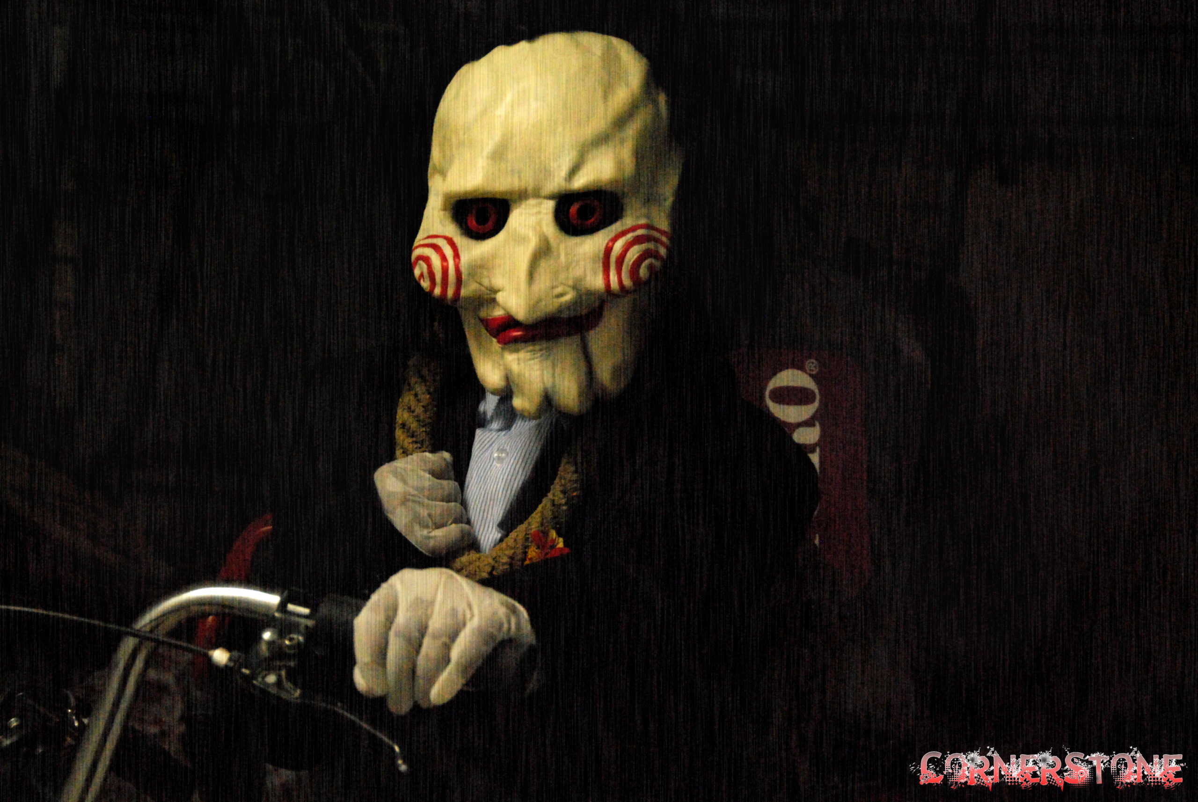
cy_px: 401
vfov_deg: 12.2
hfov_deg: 18.2
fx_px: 3748
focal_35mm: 112
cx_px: 599
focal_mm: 75
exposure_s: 1/13
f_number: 10
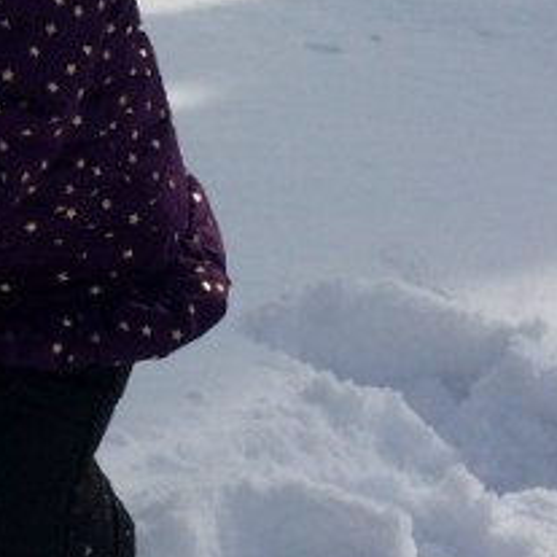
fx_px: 2312
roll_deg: +1.7
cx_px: -274
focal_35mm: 127
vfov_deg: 13.6
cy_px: 30
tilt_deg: -13.8
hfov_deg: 13.0
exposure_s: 1/3731
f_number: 2.2
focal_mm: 4.15
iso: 32
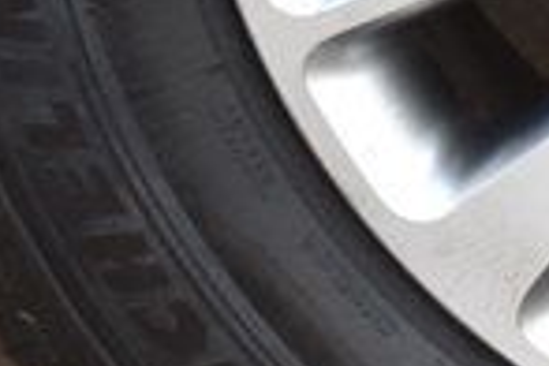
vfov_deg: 3.3
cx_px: 1098
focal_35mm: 417
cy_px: -306
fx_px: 6359
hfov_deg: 4.9
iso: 200
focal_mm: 40
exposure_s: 1/160
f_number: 6.3
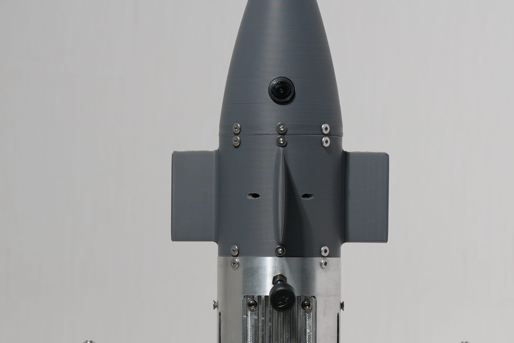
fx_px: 2970
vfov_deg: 6.6
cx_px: 266
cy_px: 342
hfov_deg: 9.9
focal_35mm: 208
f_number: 5.6
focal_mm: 90
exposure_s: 1/320
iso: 100
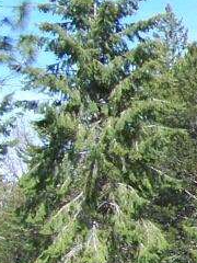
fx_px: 1457
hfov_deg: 7.2
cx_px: 494
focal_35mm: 192
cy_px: 205
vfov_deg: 10.3
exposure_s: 1/500
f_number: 2.8
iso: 64
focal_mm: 5.85
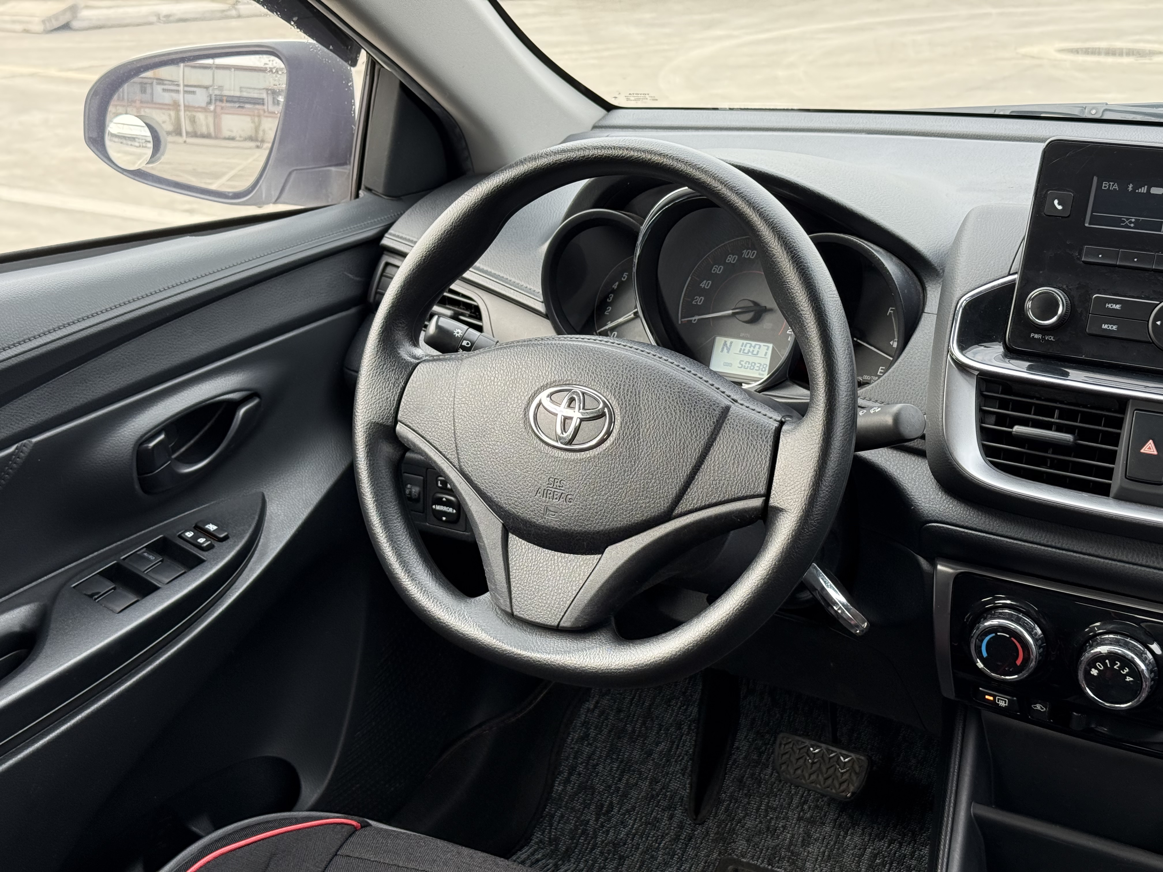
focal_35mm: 48
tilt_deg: -18.0
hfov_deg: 39.7
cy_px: 436
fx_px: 1613
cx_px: 582
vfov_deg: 30.3
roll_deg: +0.8
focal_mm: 6.76
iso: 100
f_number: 1.78
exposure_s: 1/201
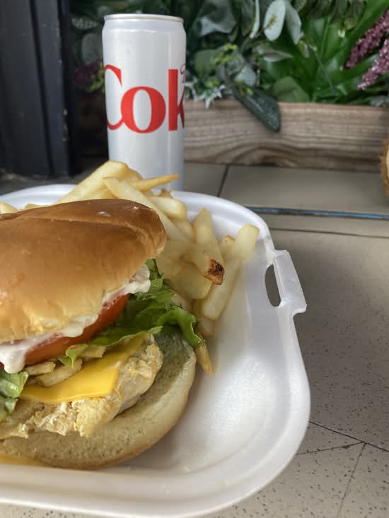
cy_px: 259
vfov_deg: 67.3
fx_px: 389
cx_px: 194
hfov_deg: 53.1
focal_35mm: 26
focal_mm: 4.25
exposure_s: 1/120
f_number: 1.8
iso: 64
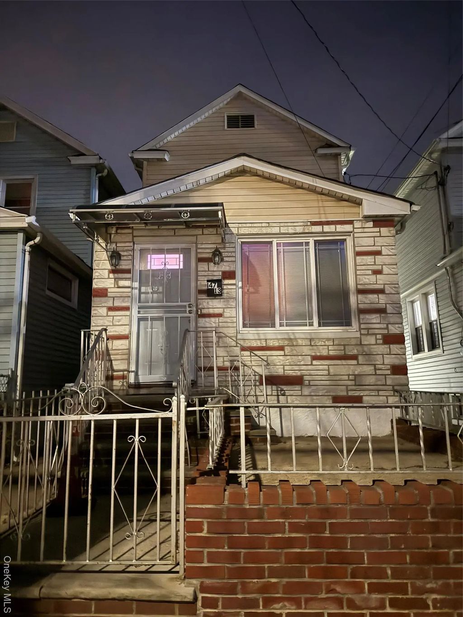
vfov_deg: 71.6
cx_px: 232
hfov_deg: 56.8
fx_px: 428
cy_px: 308
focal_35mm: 24
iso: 1600
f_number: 1.78
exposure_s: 1/9
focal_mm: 6.76
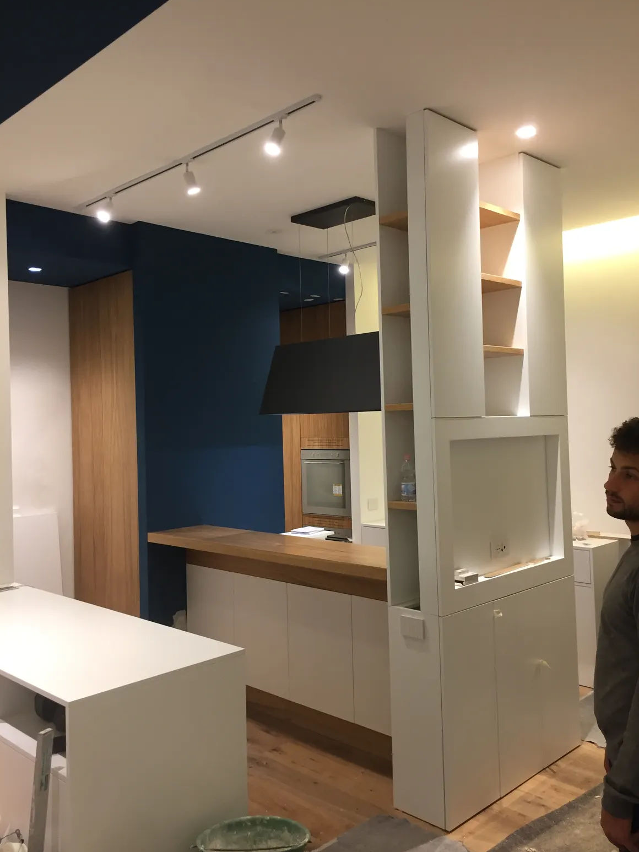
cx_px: 317
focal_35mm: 30
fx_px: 738
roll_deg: +0.9
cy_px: 416
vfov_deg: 60.0
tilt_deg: +0.1
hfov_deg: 46.8
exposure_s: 1/33
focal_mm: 4.15
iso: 125
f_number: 2.2
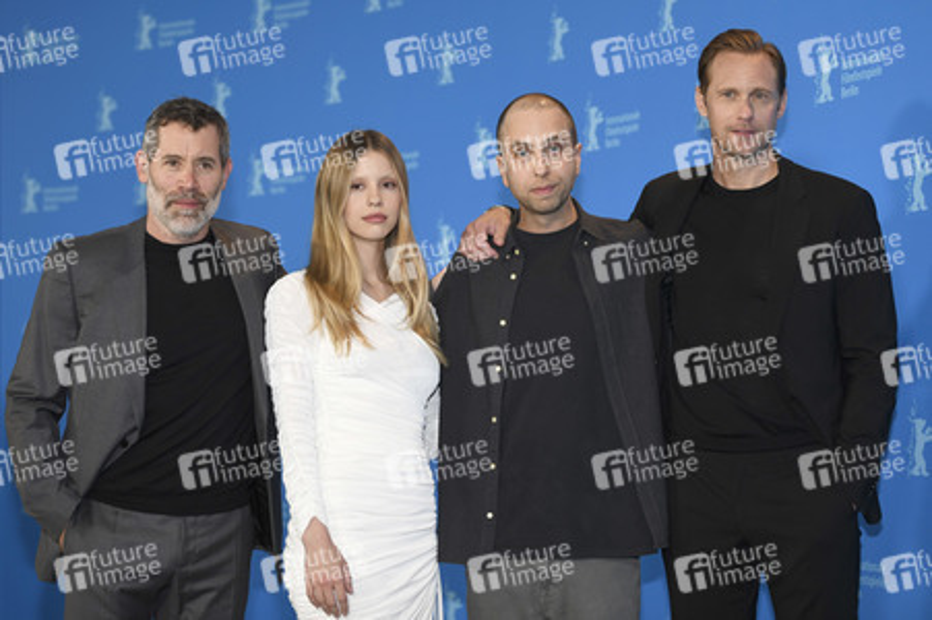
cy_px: 310
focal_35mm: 70
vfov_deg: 19.4
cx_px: 466
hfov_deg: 28.9
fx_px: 1811
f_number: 3.2
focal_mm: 70
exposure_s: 1/400
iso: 640
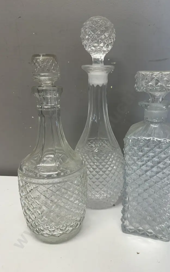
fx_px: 193
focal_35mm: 26
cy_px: 137
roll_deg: -0.7
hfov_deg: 47.4
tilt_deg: -16.9
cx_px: 100
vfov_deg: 70.4
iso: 80
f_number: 1.78
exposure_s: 1/100
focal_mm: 6.86
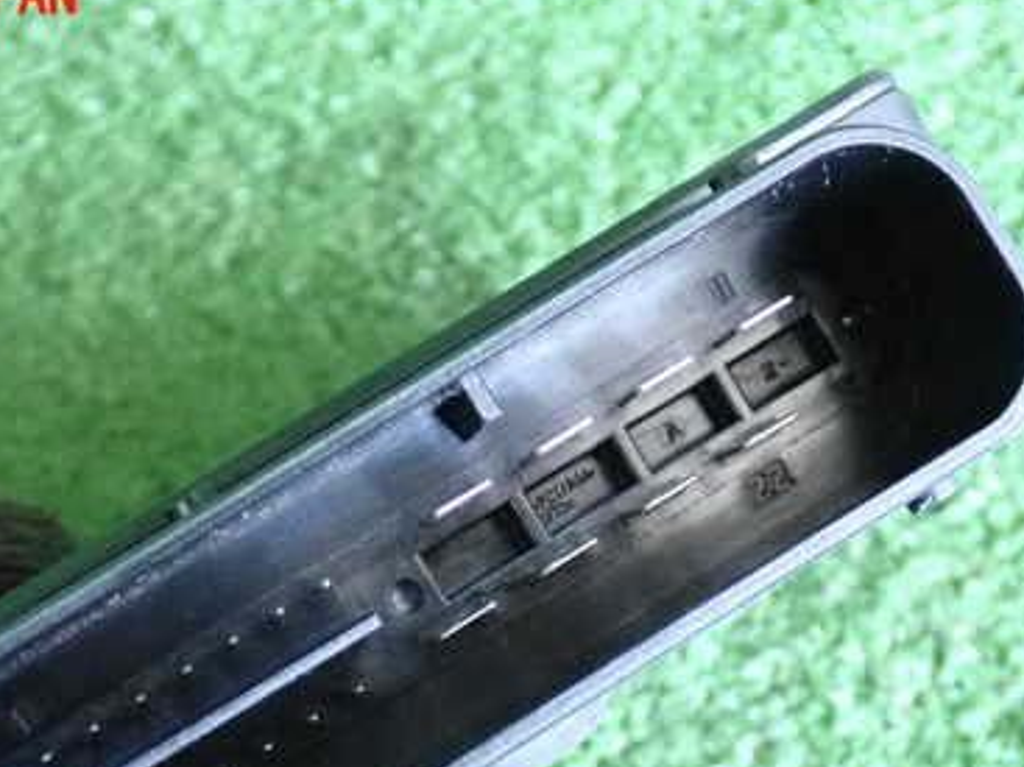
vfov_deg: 20.3
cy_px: 588
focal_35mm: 72
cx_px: 407
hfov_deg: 27.0
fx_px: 2129
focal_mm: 7.84
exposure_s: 1/125
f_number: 2.9
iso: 2000
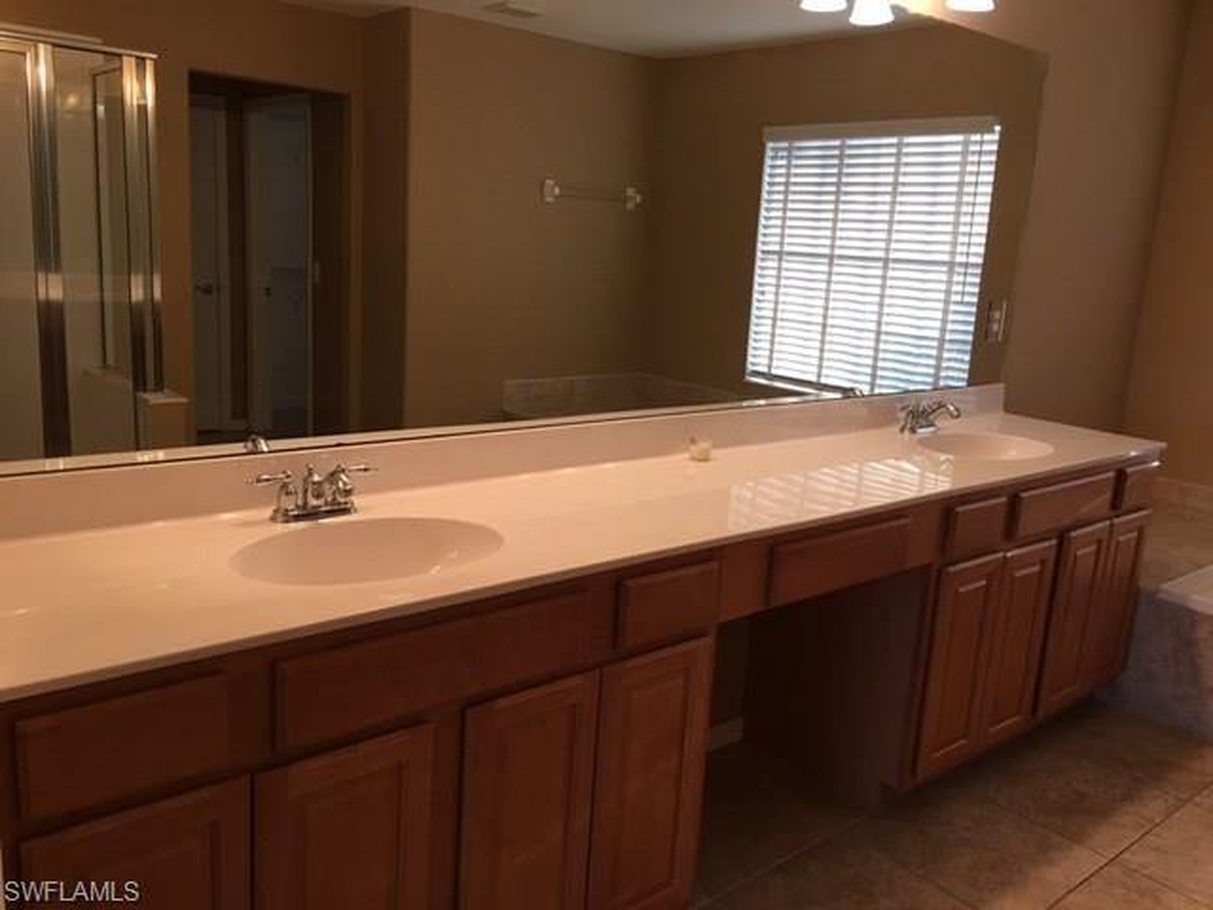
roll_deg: -4.5
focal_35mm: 29
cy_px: 455
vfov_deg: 48.2
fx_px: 1016
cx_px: 606
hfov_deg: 61.7
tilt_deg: -9.8
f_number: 2.2
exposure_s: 1/30
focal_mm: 4.15
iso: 40
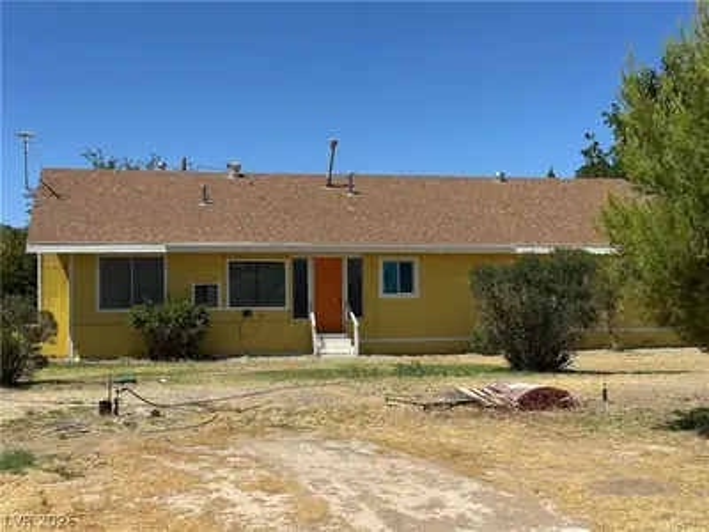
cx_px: 354
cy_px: 266
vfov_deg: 30.3
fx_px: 983
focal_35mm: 48
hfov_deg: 39.7
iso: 64
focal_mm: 6.86
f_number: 1.78
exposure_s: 1/5556
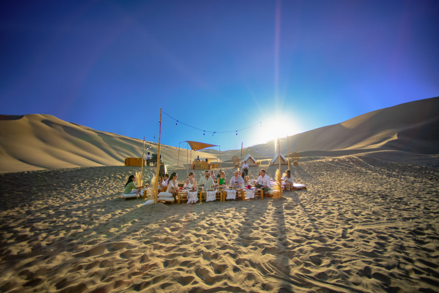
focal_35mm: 14
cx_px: 220
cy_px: 146
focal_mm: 14
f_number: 2.8
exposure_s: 1/2500
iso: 200
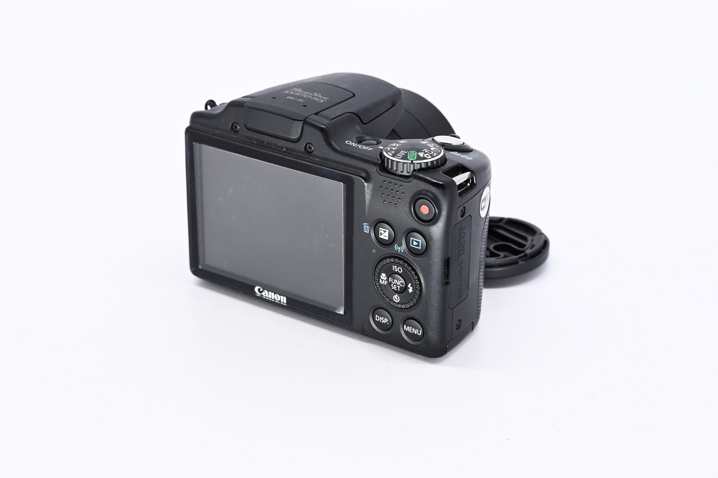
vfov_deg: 18.2
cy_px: 239
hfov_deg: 27.0
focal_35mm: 75
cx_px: 359
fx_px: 1496
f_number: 9
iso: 500
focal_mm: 50
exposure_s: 1/160
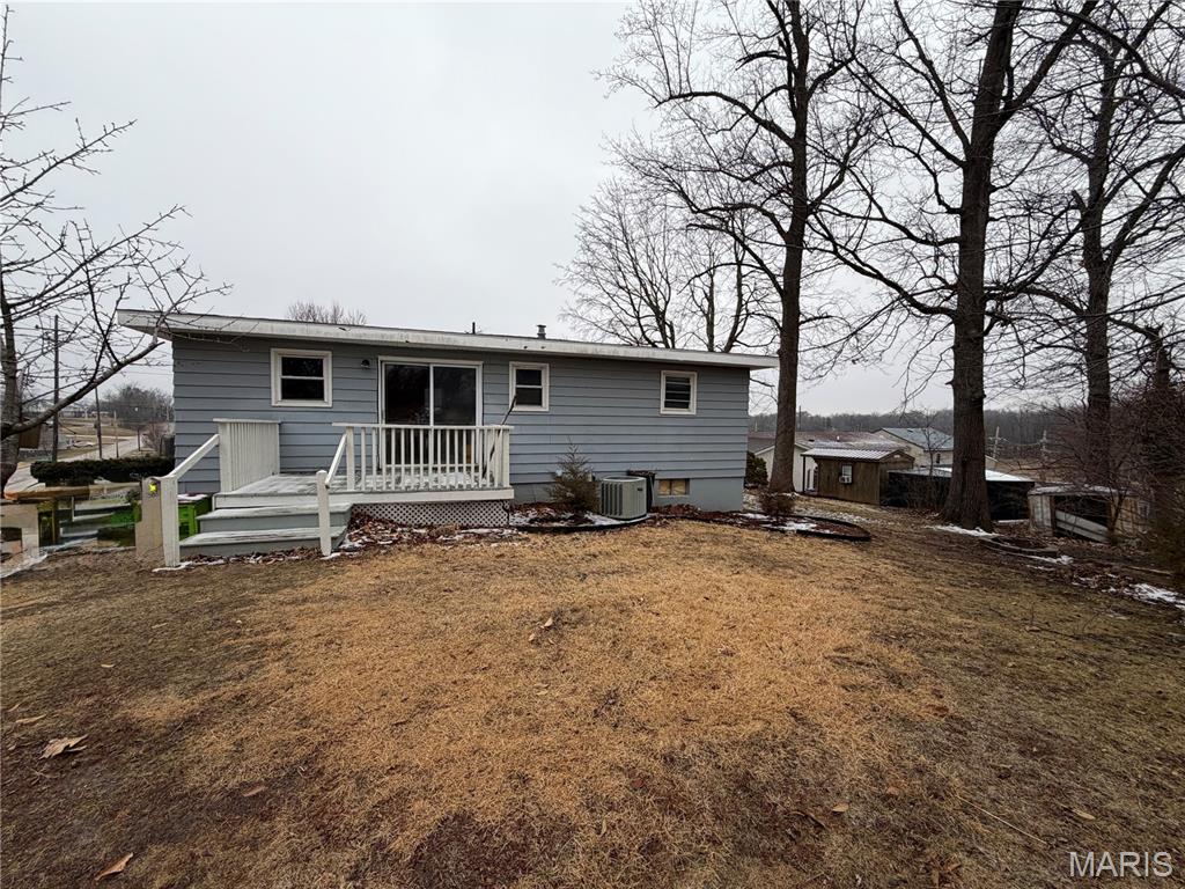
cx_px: 592
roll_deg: -0.5
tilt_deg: -3.0
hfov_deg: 102.1
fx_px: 479
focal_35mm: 14
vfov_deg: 85.7
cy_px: 444
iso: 64
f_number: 2.2
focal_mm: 2.22
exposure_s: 1/502
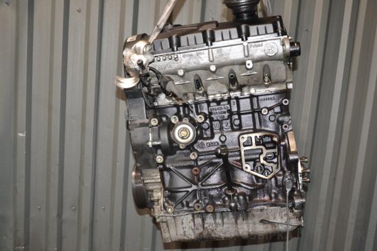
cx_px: 188
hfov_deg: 51.3
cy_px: 126
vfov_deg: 35.5
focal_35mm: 38
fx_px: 393
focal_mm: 25
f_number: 5
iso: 800
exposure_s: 1/60
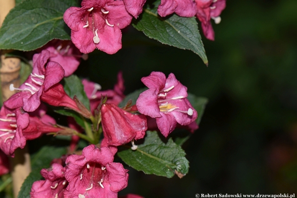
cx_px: 148
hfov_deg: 16.1
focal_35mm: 128
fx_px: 1052
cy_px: 99
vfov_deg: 10.8
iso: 100
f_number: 8
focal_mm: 85
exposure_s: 1/60
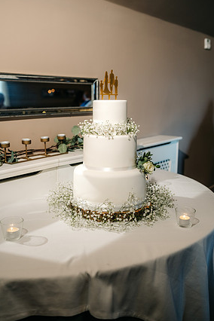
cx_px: 112
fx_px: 330
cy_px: 155
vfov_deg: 51.9
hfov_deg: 35.9
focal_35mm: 37
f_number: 2.5
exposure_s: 1/200
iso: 640
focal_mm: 35
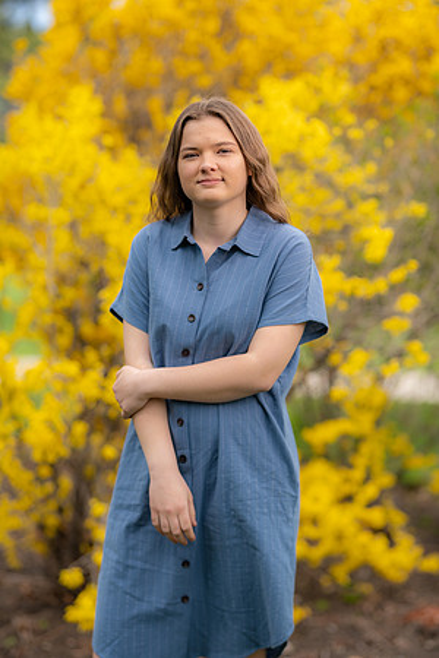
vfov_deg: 23.9
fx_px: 1555
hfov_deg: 16.1
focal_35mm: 85
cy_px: 329
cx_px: 220
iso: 125
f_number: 2
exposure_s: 1/1600
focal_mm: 85
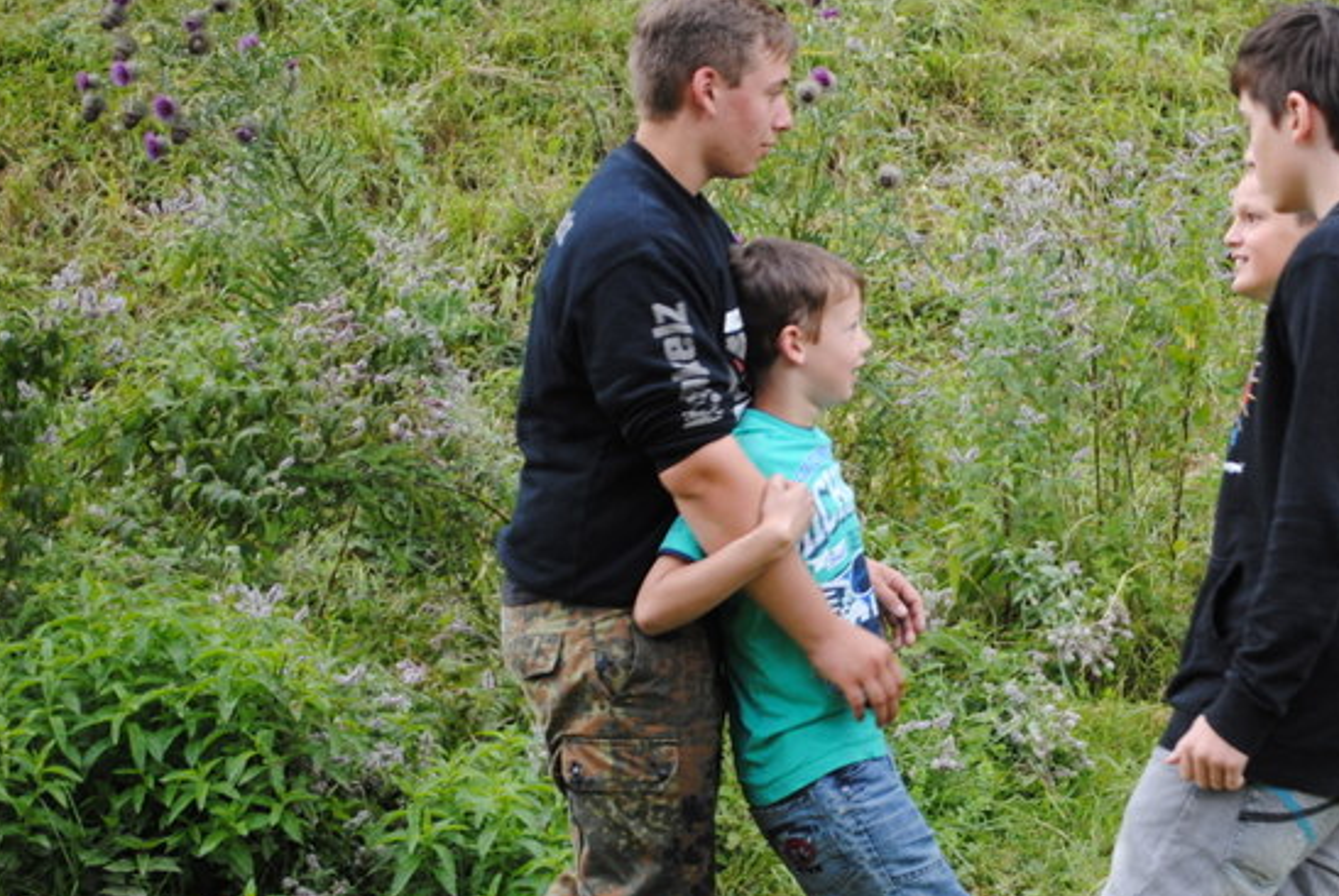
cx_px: 964
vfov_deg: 13.9
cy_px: 492
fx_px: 3676
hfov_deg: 20.5
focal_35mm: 99
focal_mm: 45
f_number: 5.3
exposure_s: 1/60
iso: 200
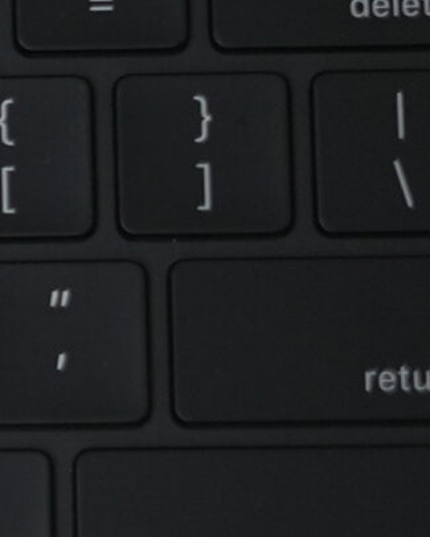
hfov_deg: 5.0
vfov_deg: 6.5
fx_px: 4707
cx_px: -868
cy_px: 386
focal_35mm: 296
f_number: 1.8
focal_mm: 50
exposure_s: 1/100
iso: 640
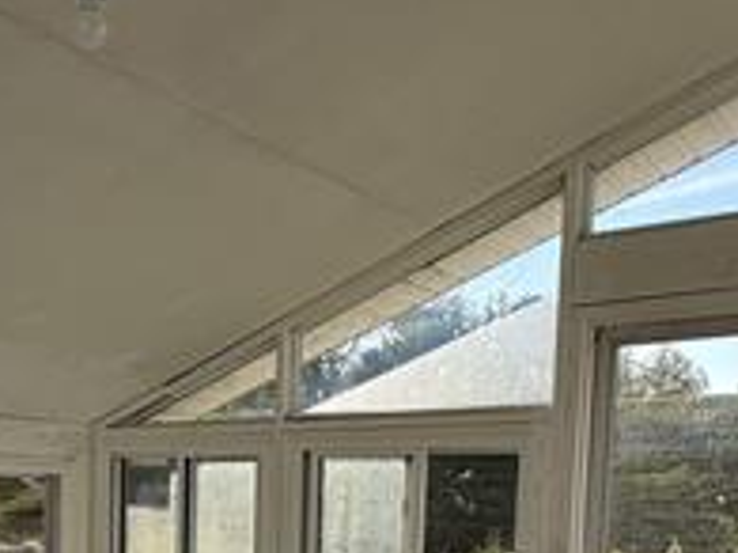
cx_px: 197
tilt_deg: -5.2
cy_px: 591
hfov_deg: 40.3
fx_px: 980
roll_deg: -0.8
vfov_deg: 28.9
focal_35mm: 46
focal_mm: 2.22
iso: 40
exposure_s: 1/644
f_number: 2.2
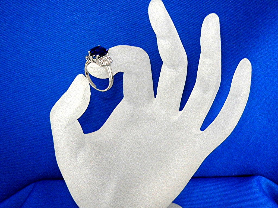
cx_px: 139
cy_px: 104
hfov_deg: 32.7
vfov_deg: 24.8
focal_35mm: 59
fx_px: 474
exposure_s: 1/30
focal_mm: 10.6
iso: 800
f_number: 8
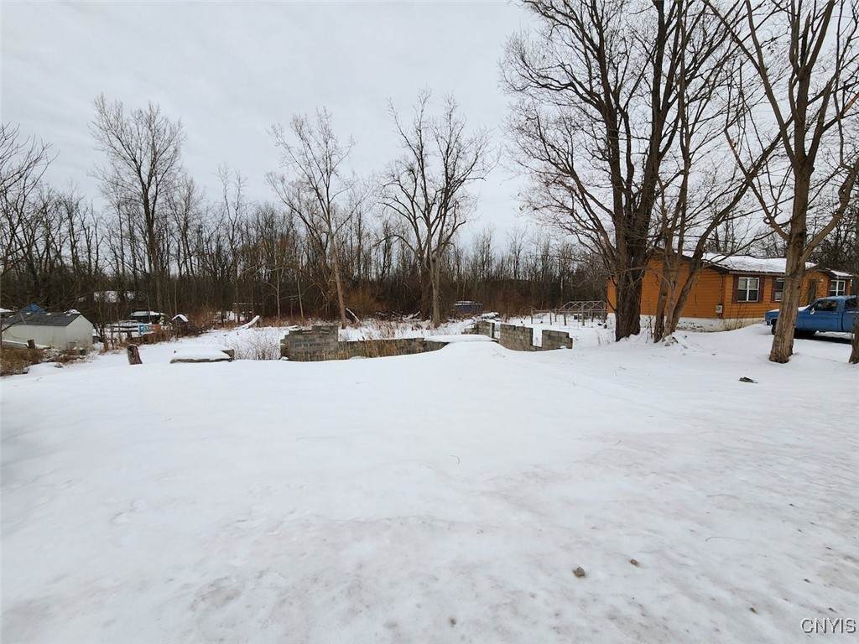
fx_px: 323
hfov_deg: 106.2
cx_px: 430
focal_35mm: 13
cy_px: 322
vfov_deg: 89.9
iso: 50
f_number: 2.2
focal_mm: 2.2
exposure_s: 1/535
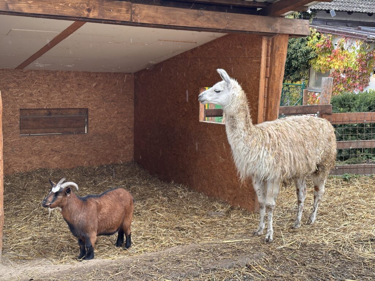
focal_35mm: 48
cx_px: 188
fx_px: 520
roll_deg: -1.0
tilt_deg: -7.9
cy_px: 140
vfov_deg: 30.3
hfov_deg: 39.7
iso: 80
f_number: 1.78
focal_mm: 6.86
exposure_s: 1/100
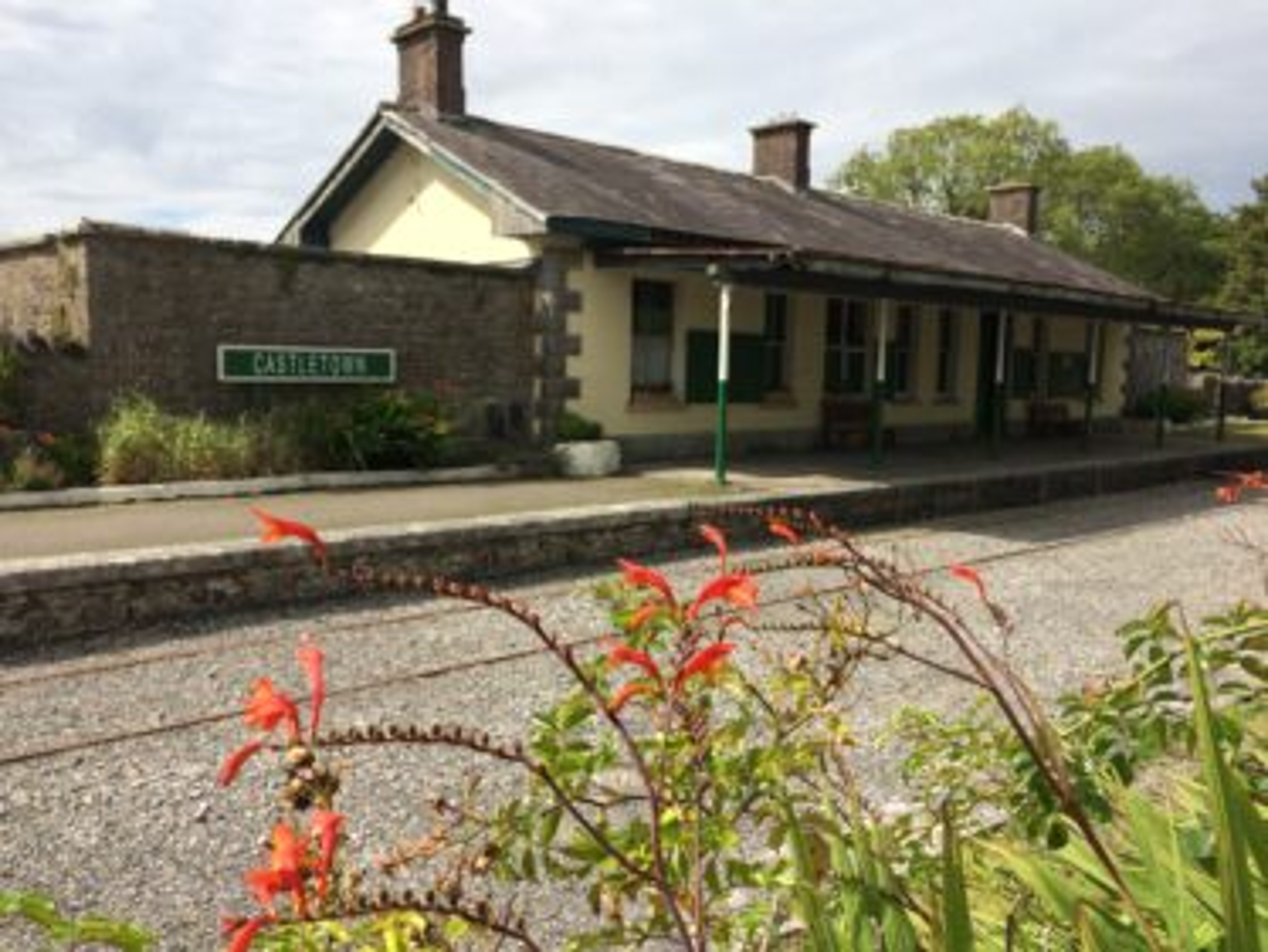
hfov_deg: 61.6
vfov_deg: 48.3
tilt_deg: -7.1
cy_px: 476
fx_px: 1063
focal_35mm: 29
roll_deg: -0.8
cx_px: 634
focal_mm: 4.15
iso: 32
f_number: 2.2
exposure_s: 1/2740
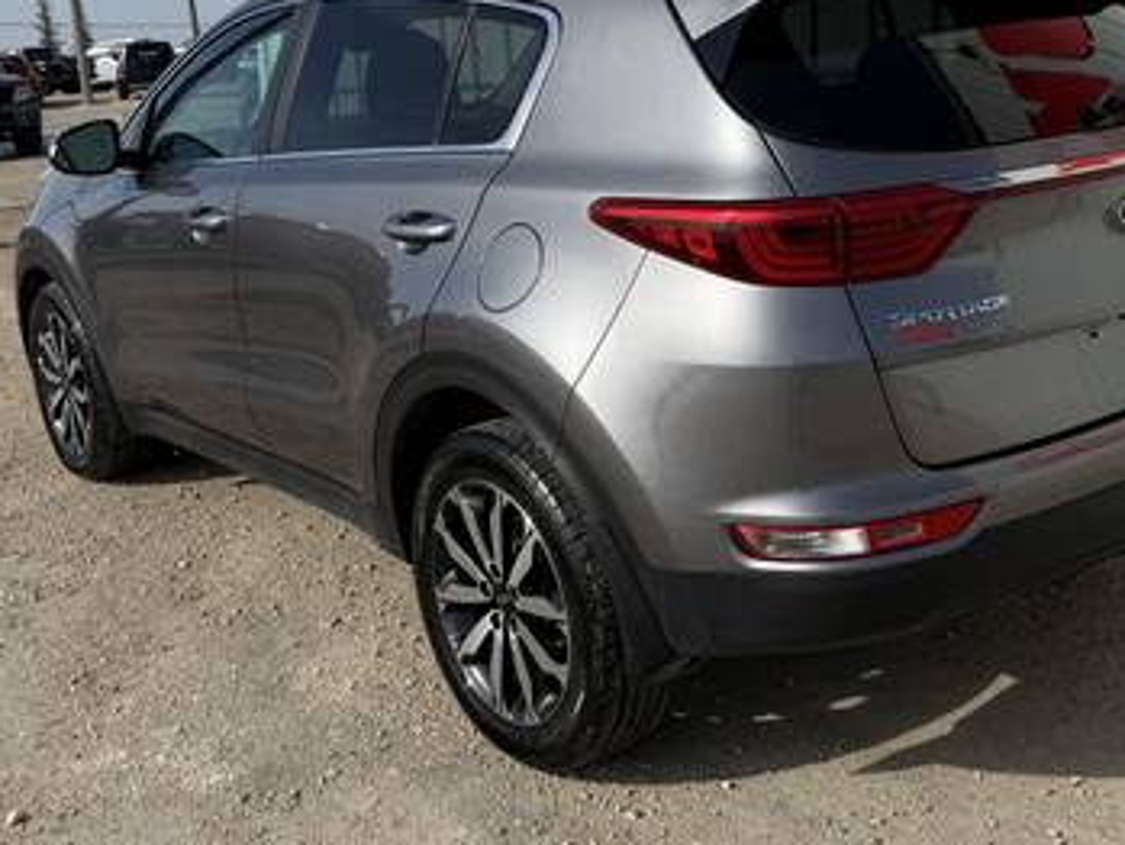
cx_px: 612
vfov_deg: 32.7
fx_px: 1430
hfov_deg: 42.9
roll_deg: +3.7
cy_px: 300
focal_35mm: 44
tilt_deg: -8.6
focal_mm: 6.76
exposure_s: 1/6711
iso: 80
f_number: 1.78
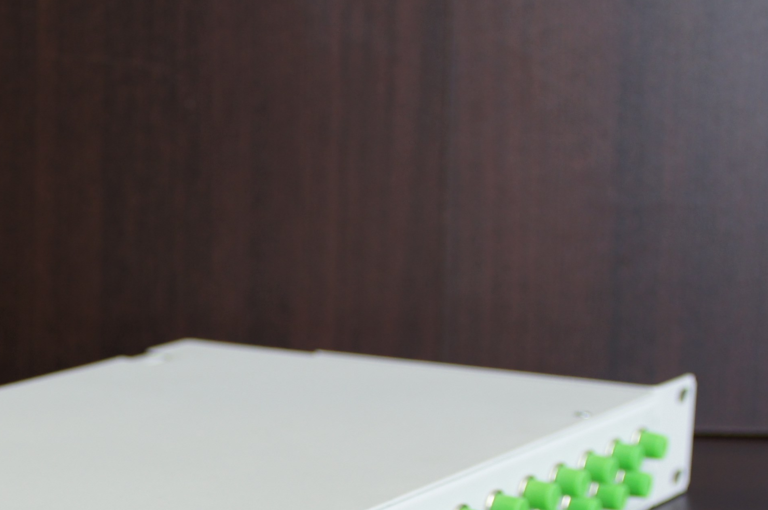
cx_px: 109
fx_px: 1982
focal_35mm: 93
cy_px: 630
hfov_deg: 21.5
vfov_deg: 14.2
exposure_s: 1/40
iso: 160
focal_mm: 24
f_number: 3.5
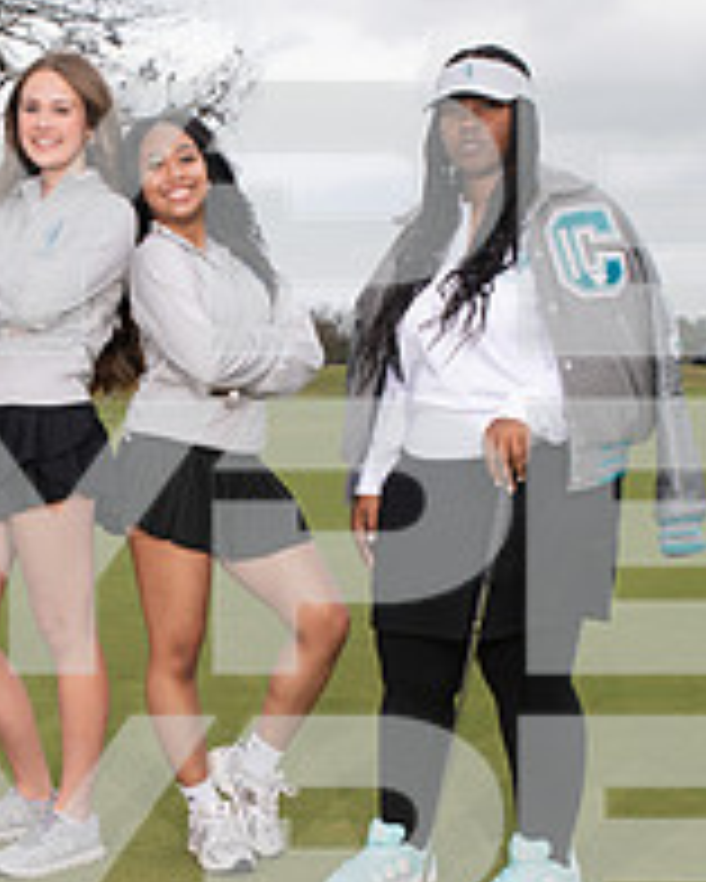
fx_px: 1801
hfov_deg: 21.9
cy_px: 540
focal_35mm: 69
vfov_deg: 27.4
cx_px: 162
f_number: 6.3
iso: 100
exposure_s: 1/320
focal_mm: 32
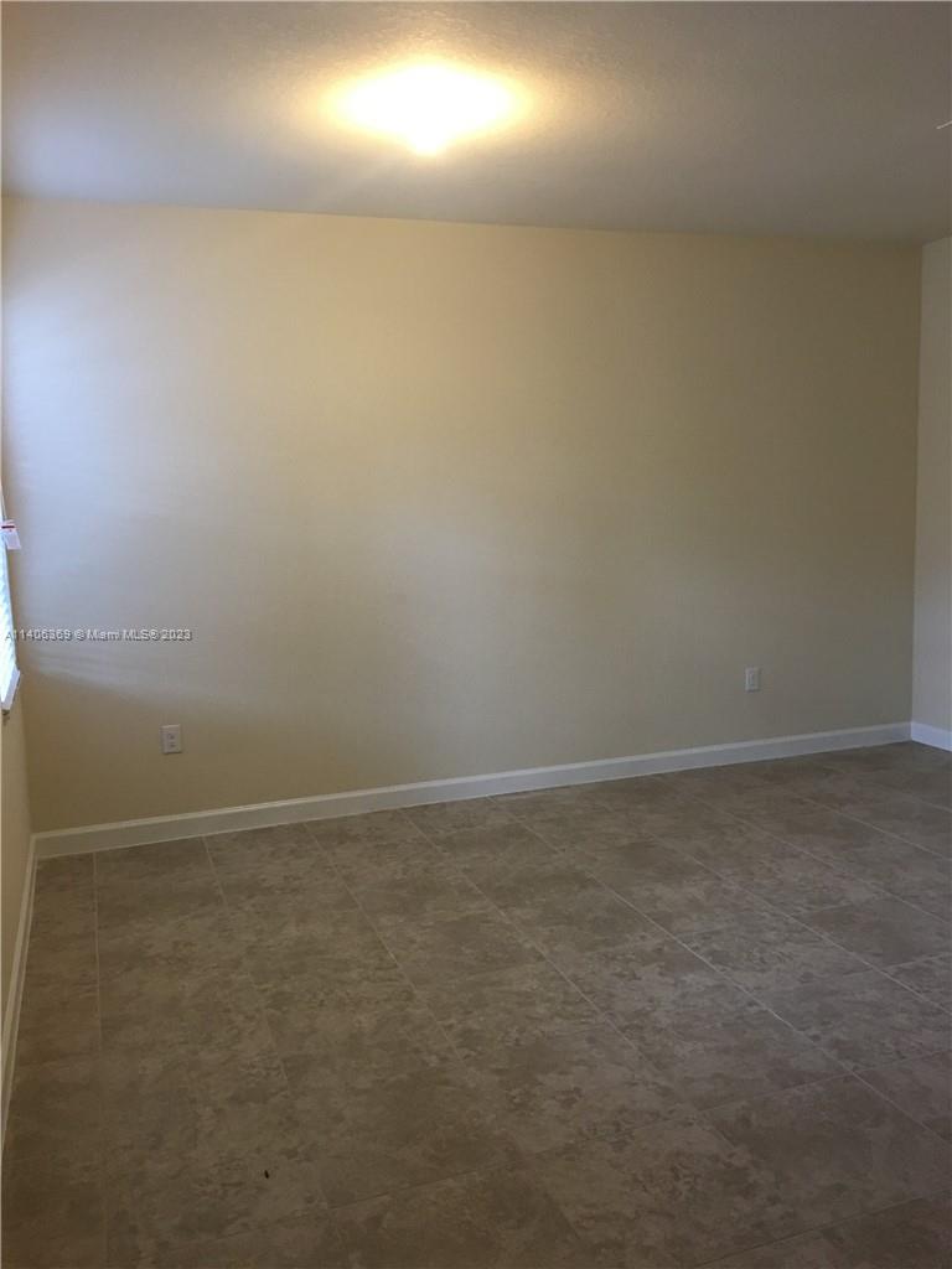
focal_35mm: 29
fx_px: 1063
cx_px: 476
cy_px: 634
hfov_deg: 48.2
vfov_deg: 61.7
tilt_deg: -6.4
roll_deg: +1.1
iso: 100
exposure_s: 1/15
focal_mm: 4.15
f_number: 2.2
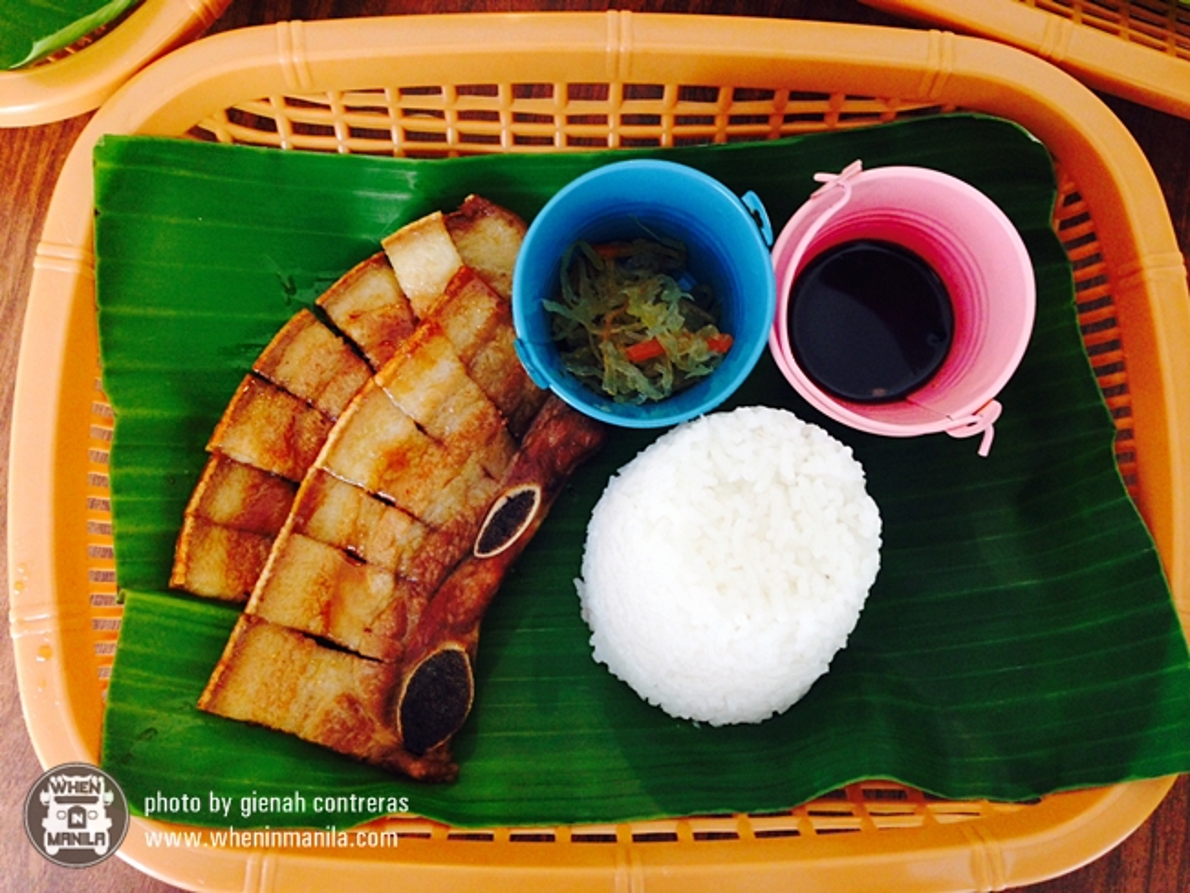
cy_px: 446
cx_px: 595
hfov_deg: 55.3
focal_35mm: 33
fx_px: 1135
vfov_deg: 43.0
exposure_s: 1/20
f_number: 2.4
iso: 80
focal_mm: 4.12
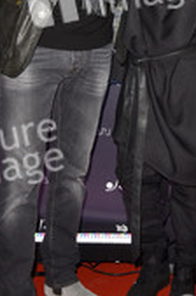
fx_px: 681
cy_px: 74
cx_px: 164
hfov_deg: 16.2
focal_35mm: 83
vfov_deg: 24.2
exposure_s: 1/125
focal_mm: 35
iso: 800
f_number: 5
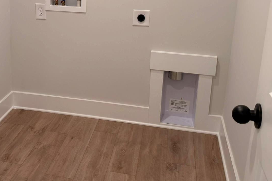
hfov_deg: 40.1
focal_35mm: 48
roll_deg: -1.9
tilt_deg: -14.4
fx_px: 363
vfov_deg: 27.6
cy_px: 40
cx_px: 71
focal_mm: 6.76
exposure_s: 1/120
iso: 125
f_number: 1.78
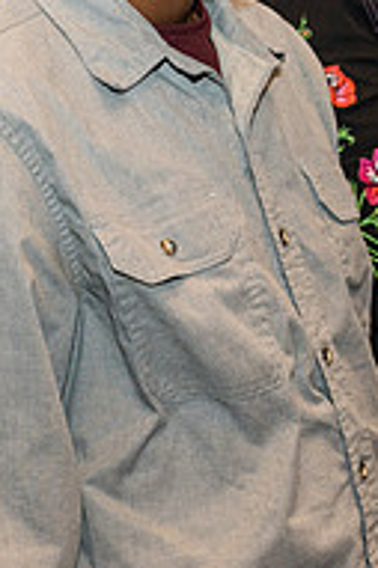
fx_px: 1925
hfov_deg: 10.9
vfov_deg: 16.7
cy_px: 125
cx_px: -114
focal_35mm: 122
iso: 1250
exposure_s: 1/250
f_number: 4
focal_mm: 33.7
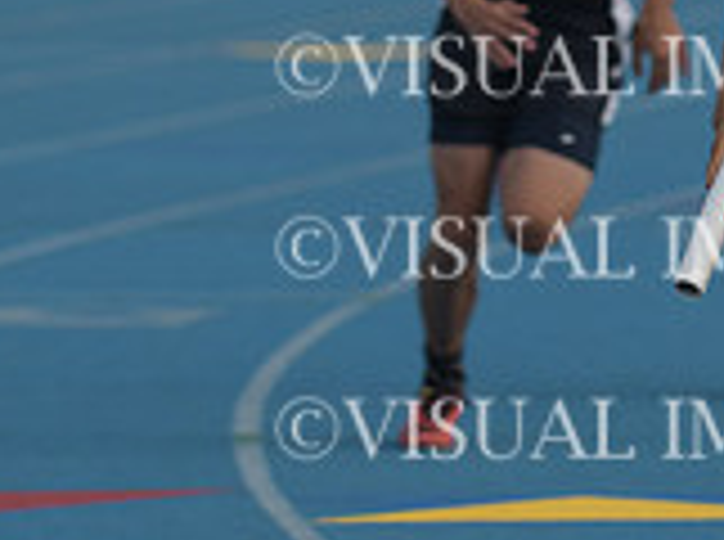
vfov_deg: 2.4
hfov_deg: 3.2
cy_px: -25
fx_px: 13043
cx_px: 926
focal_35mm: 625
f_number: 3.2
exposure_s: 1/2500
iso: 320
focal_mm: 120
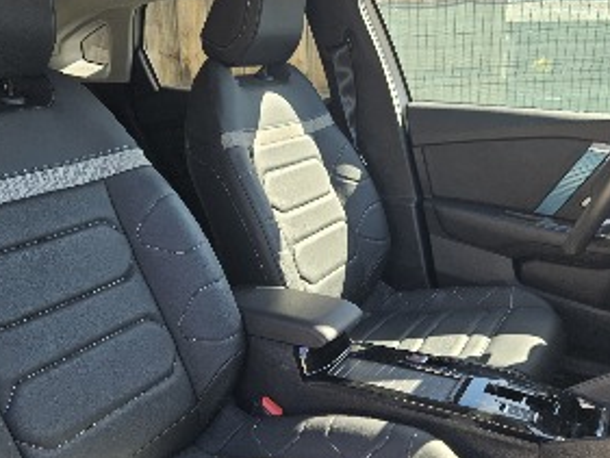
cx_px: 282
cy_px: 258
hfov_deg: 53.9
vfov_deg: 41.7
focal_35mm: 34
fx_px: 599
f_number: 1.8
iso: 25
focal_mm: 5.4
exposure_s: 1/106
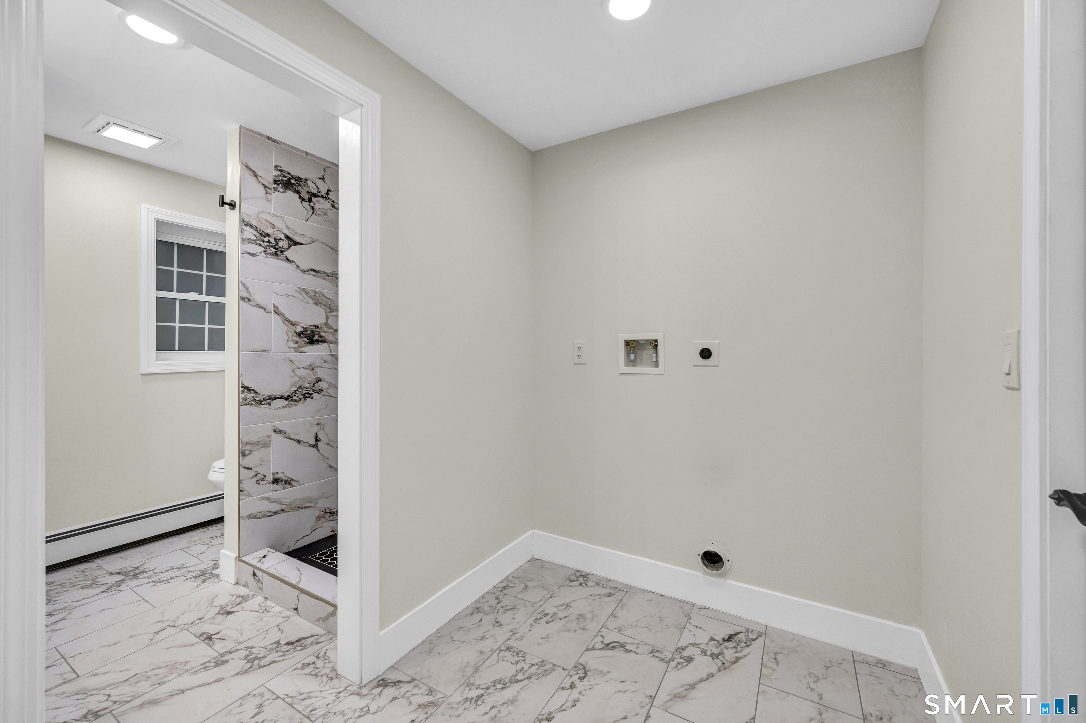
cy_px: 362
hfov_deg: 104.3
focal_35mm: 14
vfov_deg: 81.1
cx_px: 543
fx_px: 422
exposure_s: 1/50
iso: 320
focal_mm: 14
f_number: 7.1
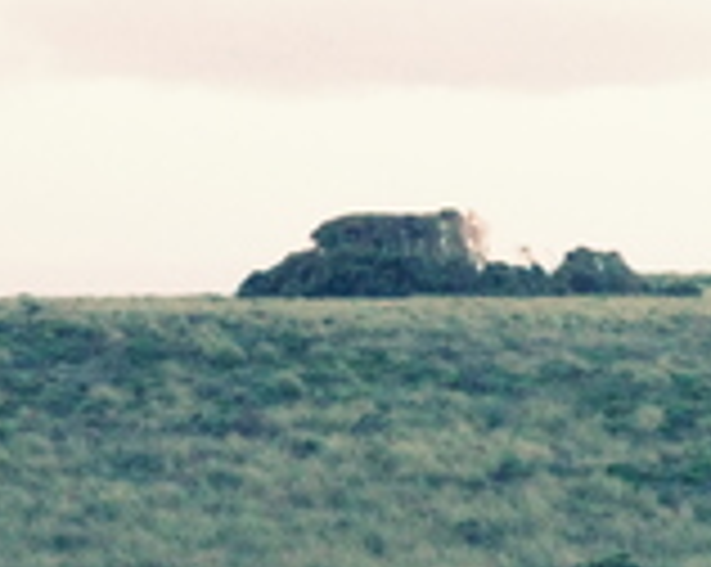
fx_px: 3993
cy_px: 610
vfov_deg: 8.1
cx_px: 990
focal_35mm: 190
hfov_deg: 9.9
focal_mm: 26
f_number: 16
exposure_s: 1/125
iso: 8000
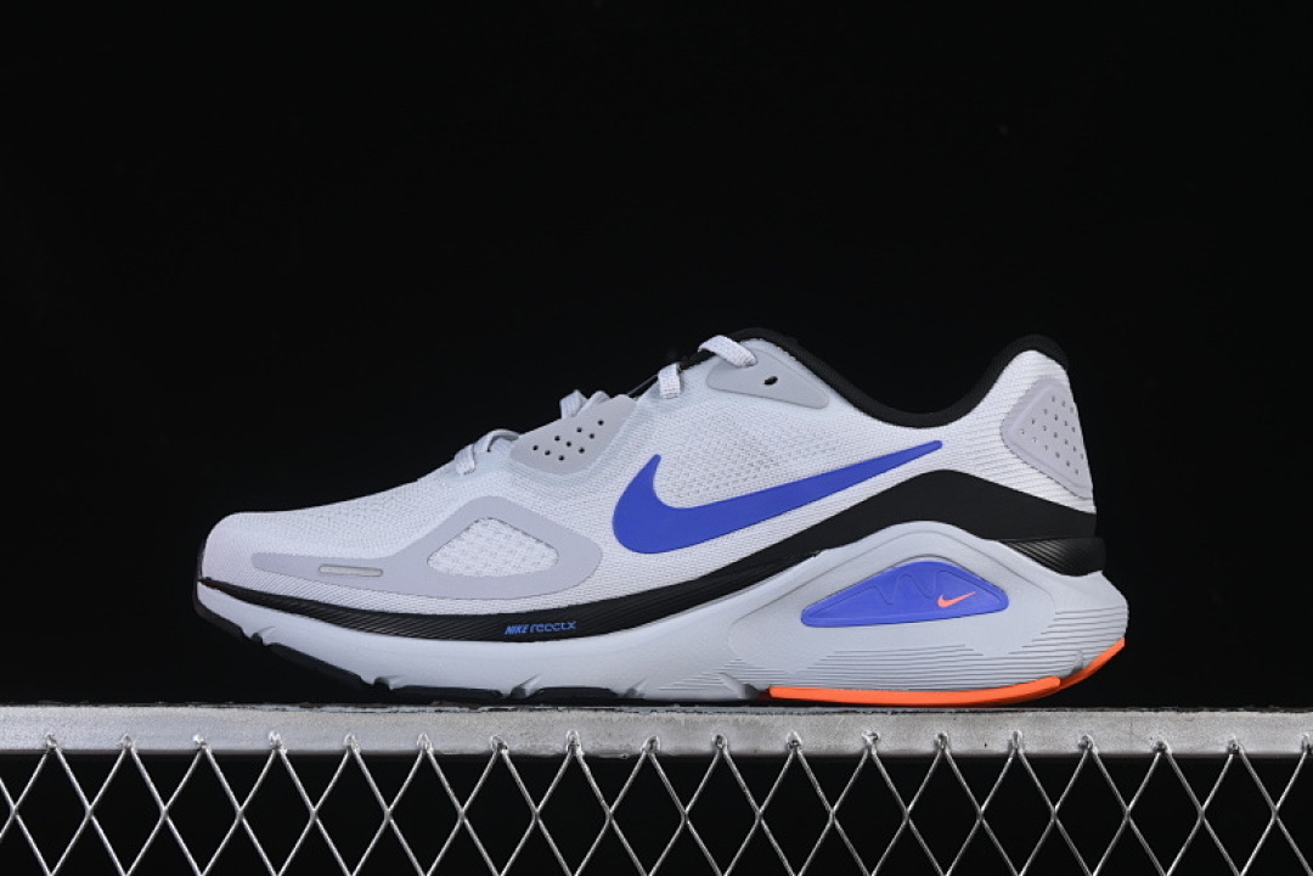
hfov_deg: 27.0
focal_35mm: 75
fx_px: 2735
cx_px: 656
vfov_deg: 18.2
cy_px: 438
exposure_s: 1/80
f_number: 8
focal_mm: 50
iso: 160
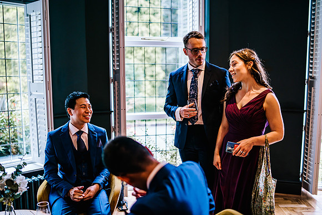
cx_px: 161
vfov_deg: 37.6
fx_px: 316
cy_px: 108
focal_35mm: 35
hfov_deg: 54.0
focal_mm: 35
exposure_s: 1/250
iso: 250
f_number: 1.4
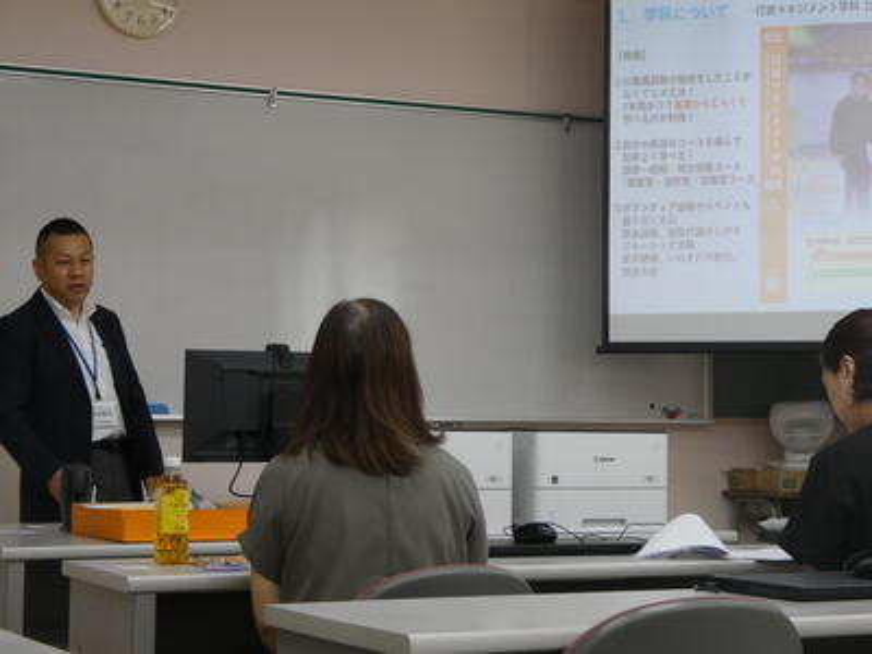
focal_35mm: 76
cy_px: 327
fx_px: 1914
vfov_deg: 19.4
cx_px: 436
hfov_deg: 25.7
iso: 400
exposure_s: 1/80
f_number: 4.4
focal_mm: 13.7
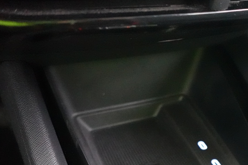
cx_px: 171
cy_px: 141
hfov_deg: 49.6
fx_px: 262
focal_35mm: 38
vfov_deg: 33.6
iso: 6400
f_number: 2
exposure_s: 1/15
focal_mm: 7.6
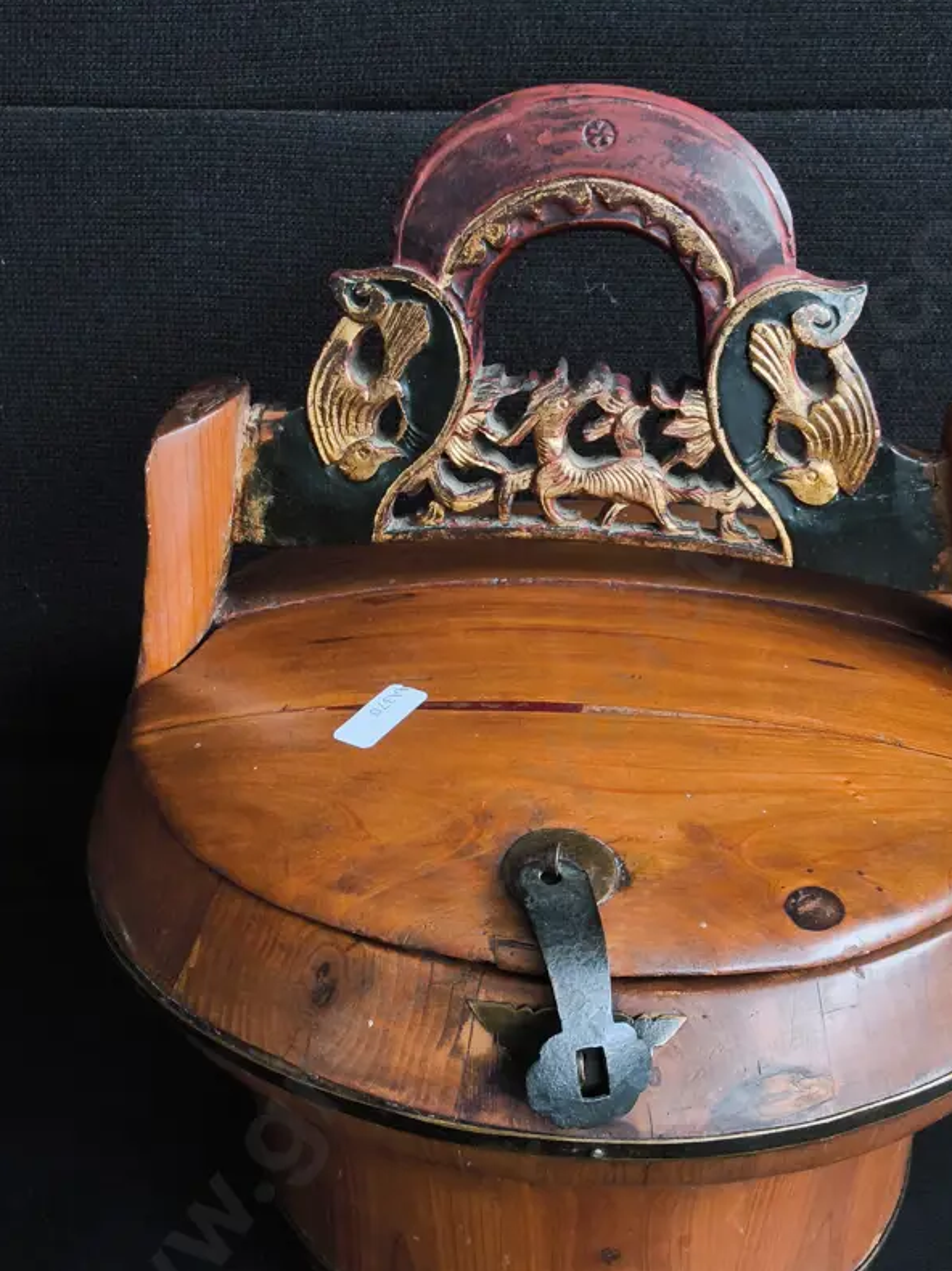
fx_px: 1284
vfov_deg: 52.3
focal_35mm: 35
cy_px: 758
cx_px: 563
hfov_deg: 40.5
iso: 160
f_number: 2
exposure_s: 1/120
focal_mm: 2.87
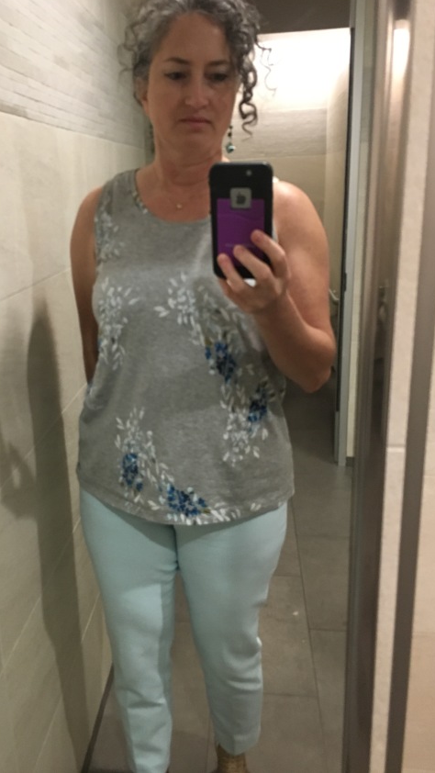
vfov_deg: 61.0
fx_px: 656
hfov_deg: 36.5
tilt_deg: -17.1
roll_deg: +2.8
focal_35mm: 32
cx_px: 161
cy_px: 383
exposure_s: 1/30
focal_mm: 4.15
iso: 200
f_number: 2.2
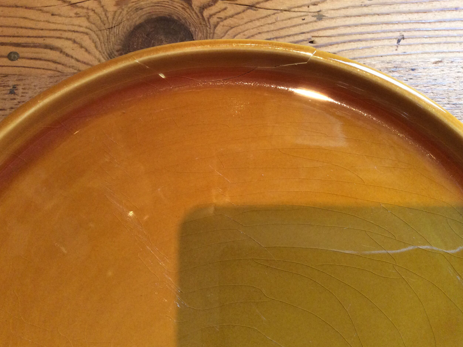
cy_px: 175
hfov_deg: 55.4
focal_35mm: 33
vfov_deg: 42.9
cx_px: 228
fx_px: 441
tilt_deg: -78.3
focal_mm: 3.3
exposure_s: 1/25
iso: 160
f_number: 2.4
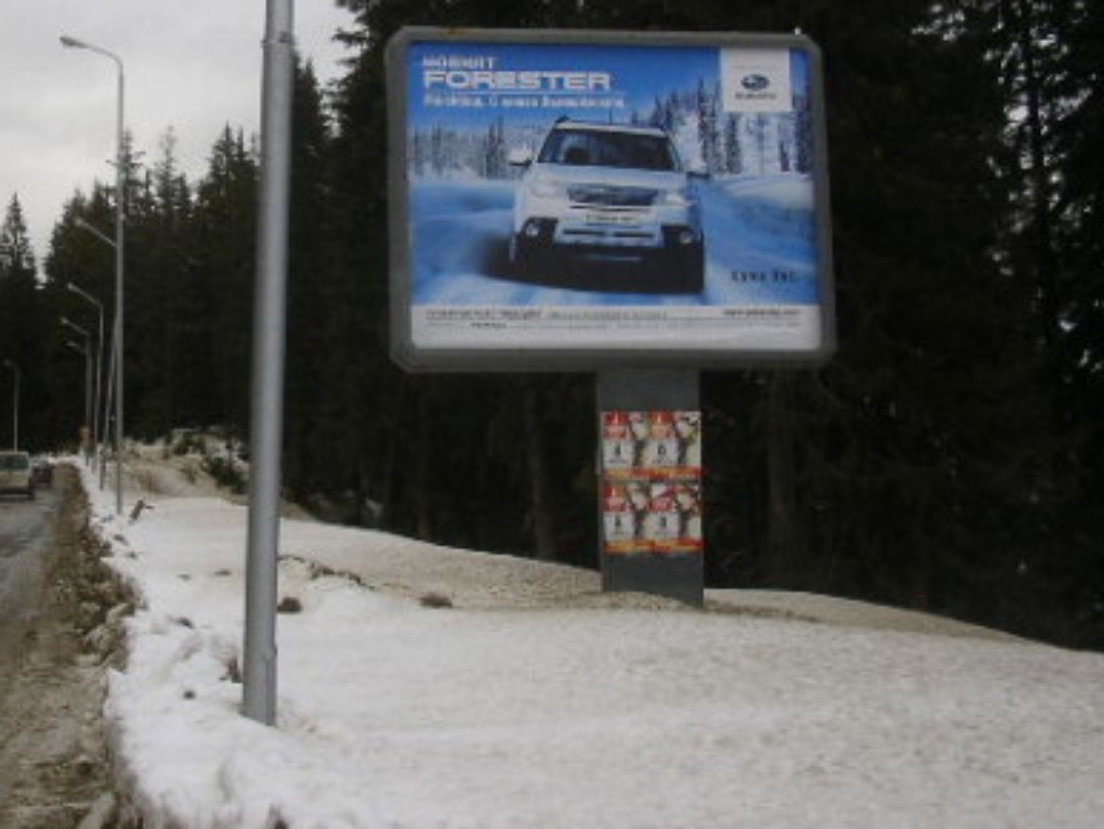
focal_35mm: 59
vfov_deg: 24.6
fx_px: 1883
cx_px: 317
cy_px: 206
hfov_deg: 32.2
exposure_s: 1/500
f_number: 4.1
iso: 50
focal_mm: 5.8
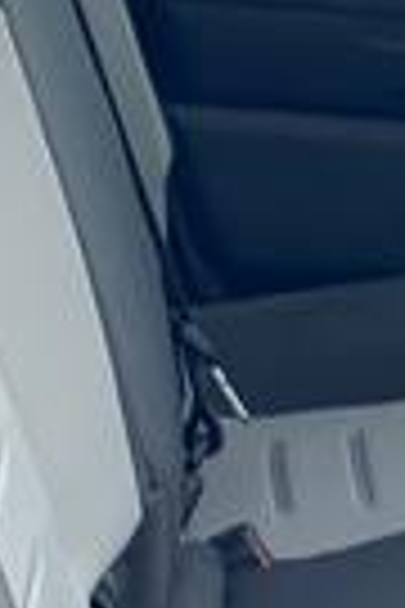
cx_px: 1030
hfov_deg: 6.7
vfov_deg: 10.6
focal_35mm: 193
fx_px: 3257
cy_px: 464
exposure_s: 1/122
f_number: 1.8
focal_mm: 4.25
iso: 40
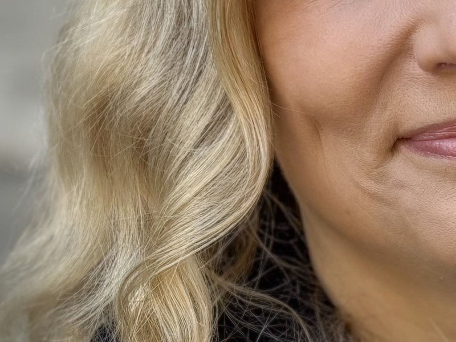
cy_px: 213
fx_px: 1910
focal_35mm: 145
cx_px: 480
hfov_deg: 13.4
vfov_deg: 10.2
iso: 40
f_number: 1.6
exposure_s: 1/204
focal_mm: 5.96
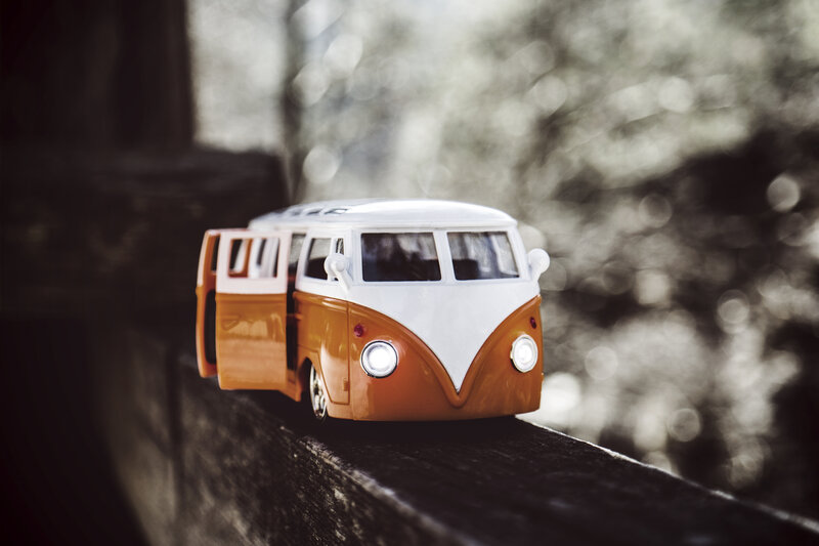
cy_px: 273
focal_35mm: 69
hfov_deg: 29.2
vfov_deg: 19.7
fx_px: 1569
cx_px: 410
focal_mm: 45
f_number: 5
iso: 100
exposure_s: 1/80
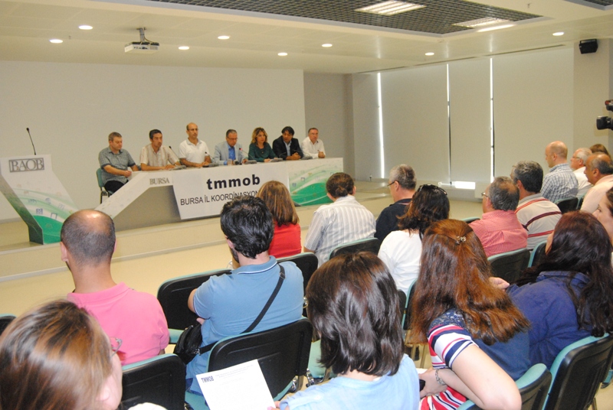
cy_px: 205
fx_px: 588
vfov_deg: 38.5
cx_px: 306
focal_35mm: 34
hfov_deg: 55.0
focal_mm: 23
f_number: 5
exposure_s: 1/60
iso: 1600
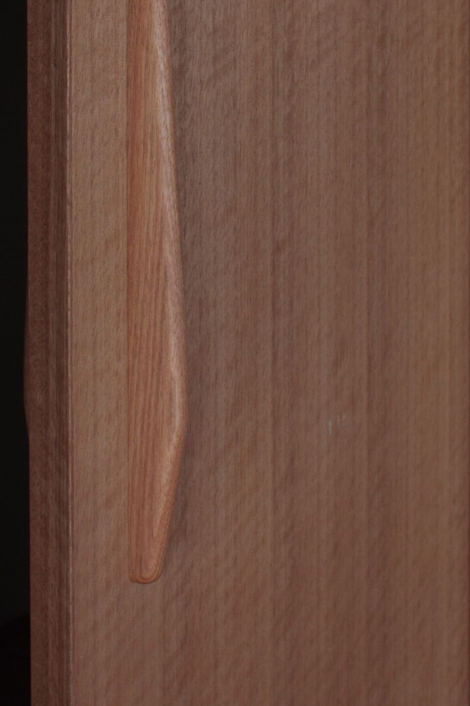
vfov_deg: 23.1
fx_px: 1704
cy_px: 167
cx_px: 240
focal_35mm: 87
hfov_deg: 15.7
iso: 400
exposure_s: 1/40
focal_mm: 30
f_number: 6.3
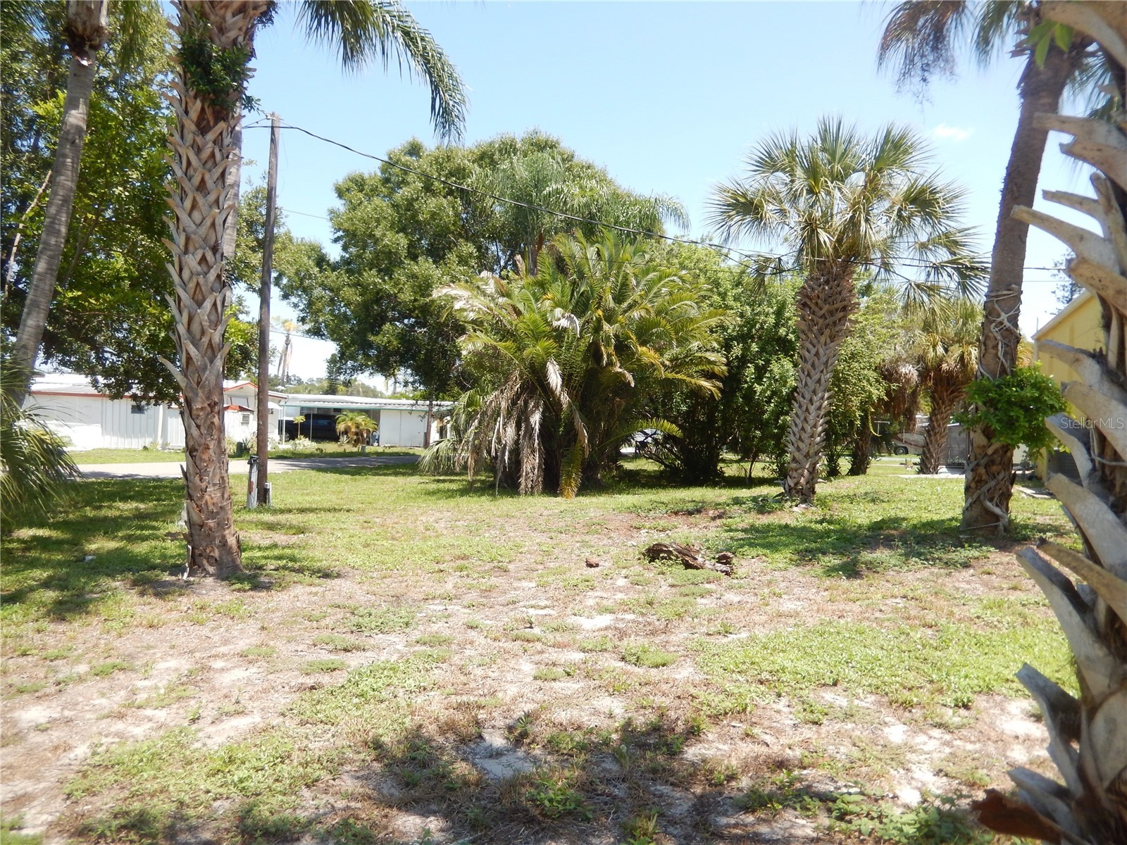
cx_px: 564
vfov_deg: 54.9
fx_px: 814
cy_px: 422
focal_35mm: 25
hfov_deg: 69.4
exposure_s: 1/500
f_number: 3.4
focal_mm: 4.5
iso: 125
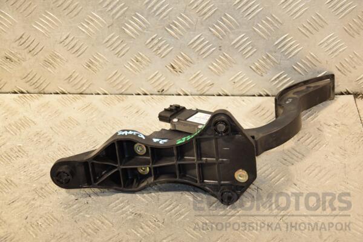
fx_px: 681
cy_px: 121
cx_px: 182
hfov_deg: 29.9
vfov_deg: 20.2
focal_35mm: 68
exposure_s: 1/200
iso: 800
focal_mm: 45
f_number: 5
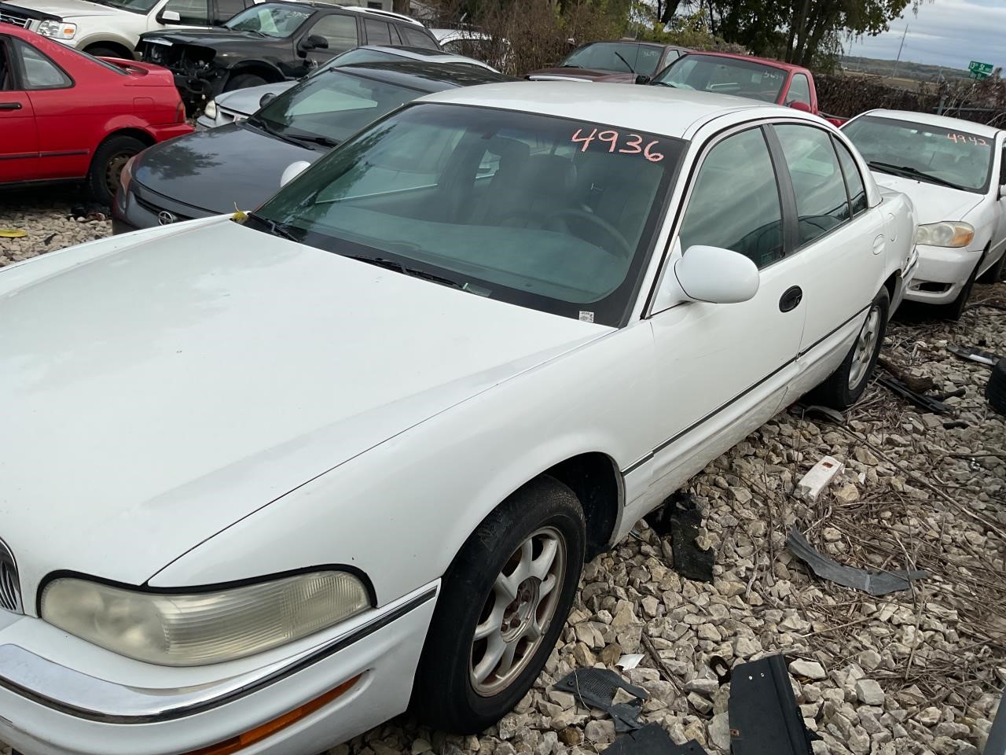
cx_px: 503
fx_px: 843
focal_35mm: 29
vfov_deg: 48.2
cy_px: 378
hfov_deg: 61.7
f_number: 1.8
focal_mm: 3
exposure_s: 1/997
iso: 16
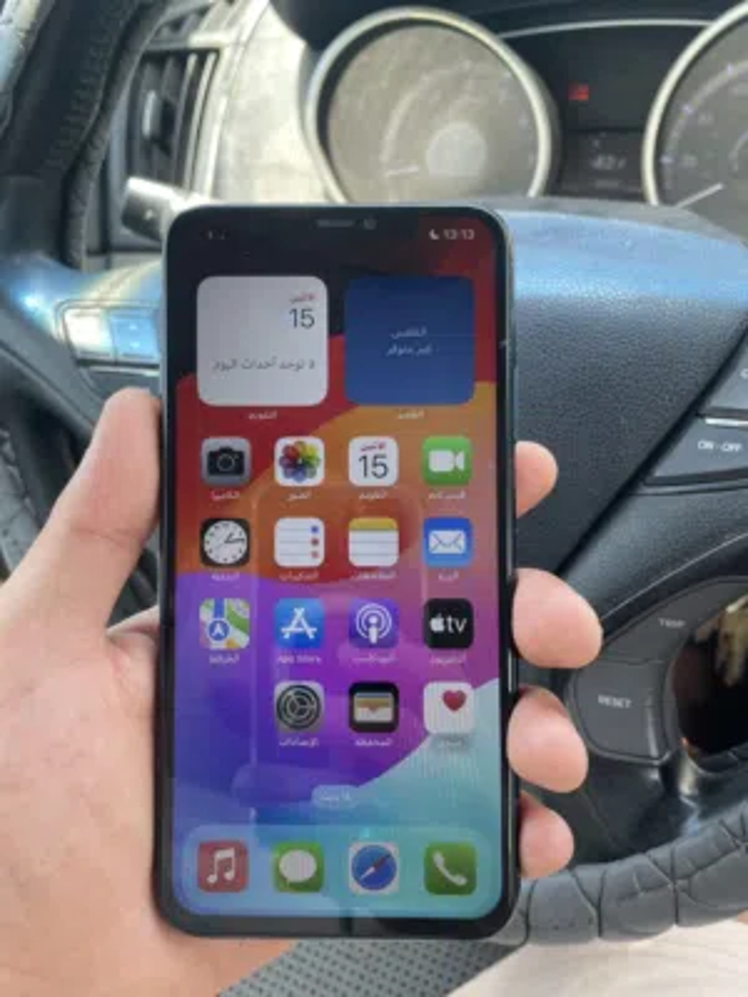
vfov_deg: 67.3
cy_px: 498
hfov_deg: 53.1
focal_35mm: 26
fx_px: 749
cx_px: 374
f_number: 1.6
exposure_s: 1/121
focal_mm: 4.2
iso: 50
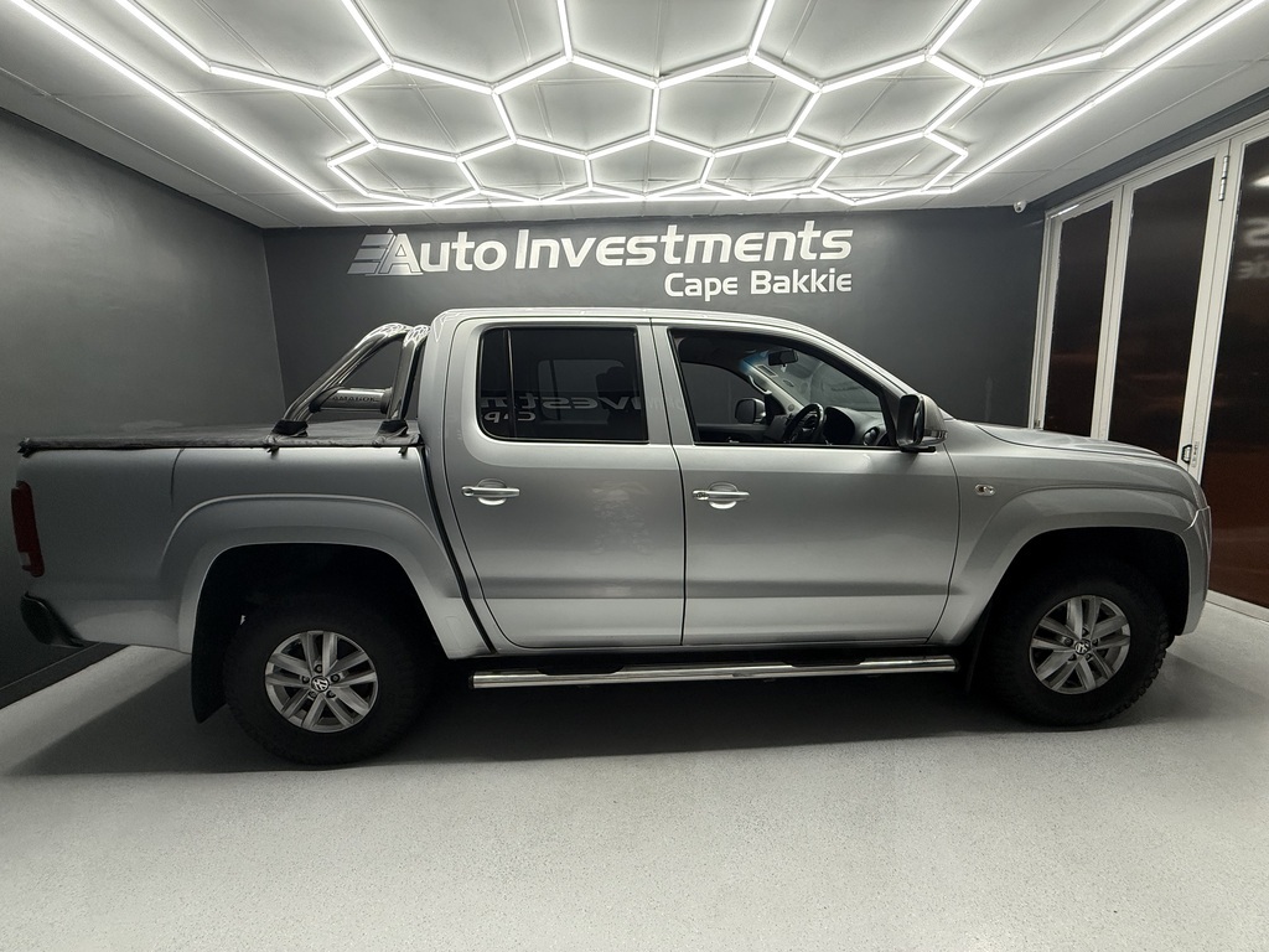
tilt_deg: -7.8
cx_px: 634
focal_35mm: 14
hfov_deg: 102.1
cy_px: 476
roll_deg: +2.0
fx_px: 513
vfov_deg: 85.7
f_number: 2.2
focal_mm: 2.22
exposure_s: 1/100
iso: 200
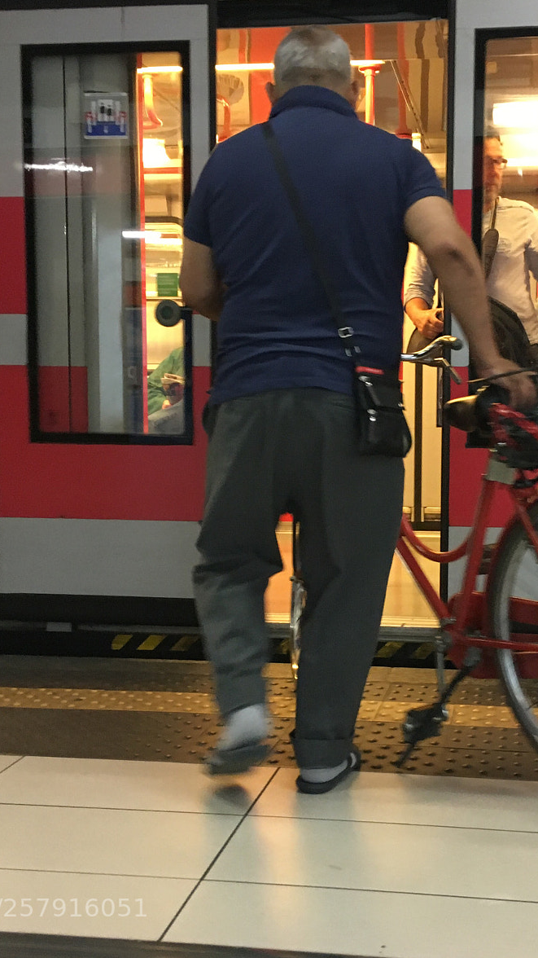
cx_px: 373
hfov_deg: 27.5
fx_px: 1091
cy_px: 483
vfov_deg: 47.4
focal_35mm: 43
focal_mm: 4.15
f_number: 2.2
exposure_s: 1/20
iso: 200
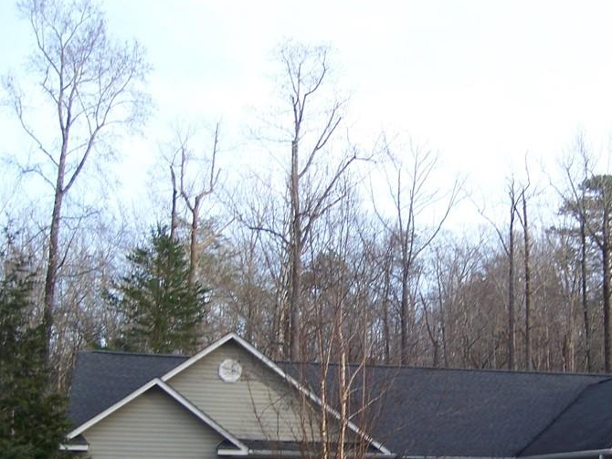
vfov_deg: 26.3
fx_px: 973
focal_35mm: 55
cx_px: 423
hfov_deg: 34.5
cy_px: 339
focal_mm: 6.2
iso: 80
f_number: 2.8
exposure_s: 1/200
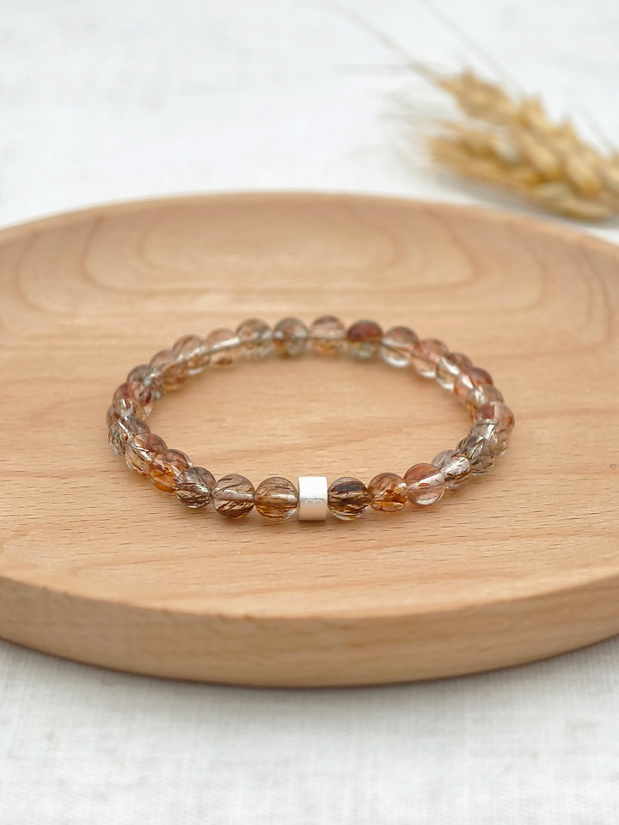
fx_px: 2670
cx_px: 310
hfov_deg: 13.2
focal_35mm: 112
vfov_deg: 17.6
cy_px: 412
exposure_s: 1/323
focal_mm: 22.48
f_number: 2.67
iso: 250
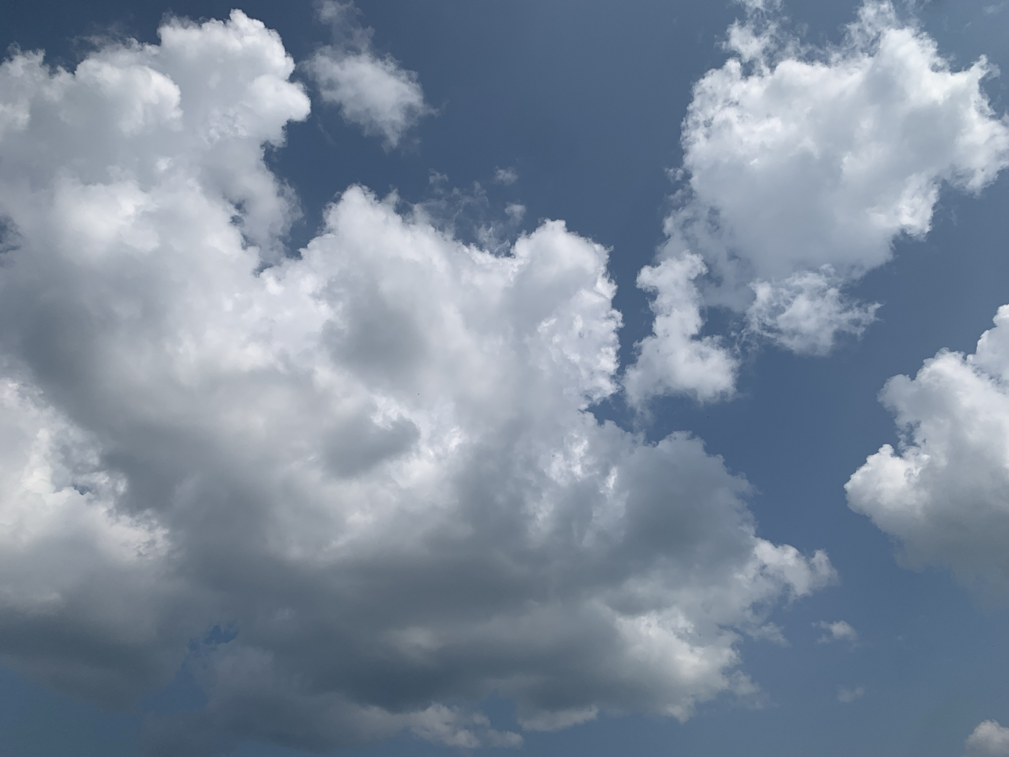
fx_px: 758
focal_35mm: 26
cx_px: 504
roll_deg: -0.3
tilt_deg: +39.8
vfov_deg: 53.1
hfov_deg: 67.3
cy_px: 378
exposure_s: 1/8000
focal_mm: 4.25
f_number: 1.8
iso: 25
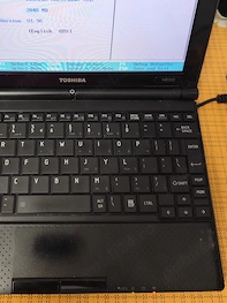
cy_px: 94
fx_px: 306
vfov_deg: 51.4
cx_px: 77
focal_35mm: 35
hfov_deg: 40.2
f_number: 1.65
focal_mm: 6.14
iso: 800
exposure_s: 1/33.3
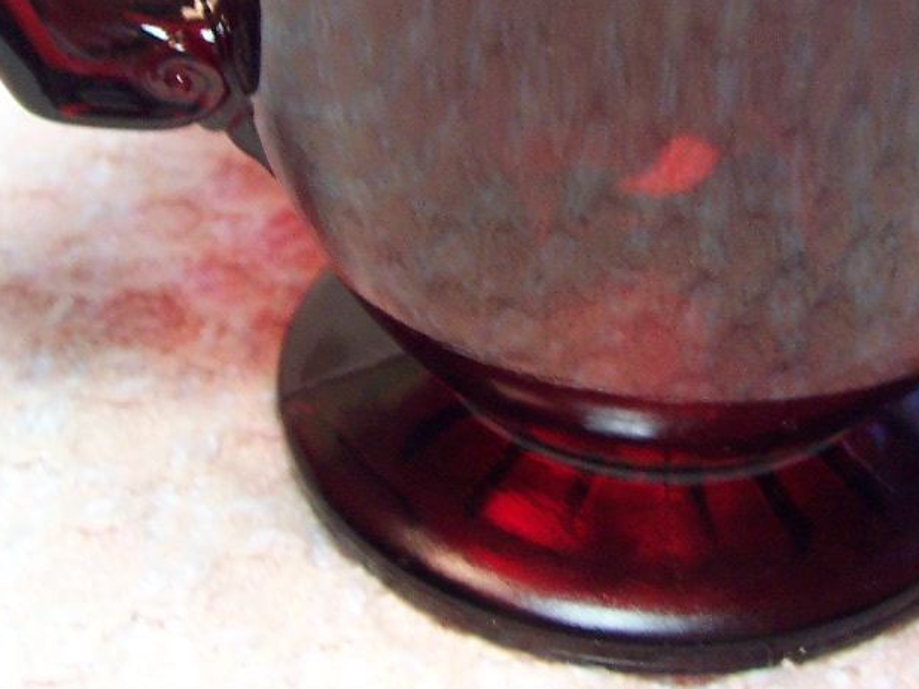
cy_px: 22
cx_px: 640
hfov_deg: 26.8
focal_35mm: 72
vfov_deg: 19.9
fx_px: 1912
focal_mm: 5.6
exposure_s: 1/30
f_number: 2.8
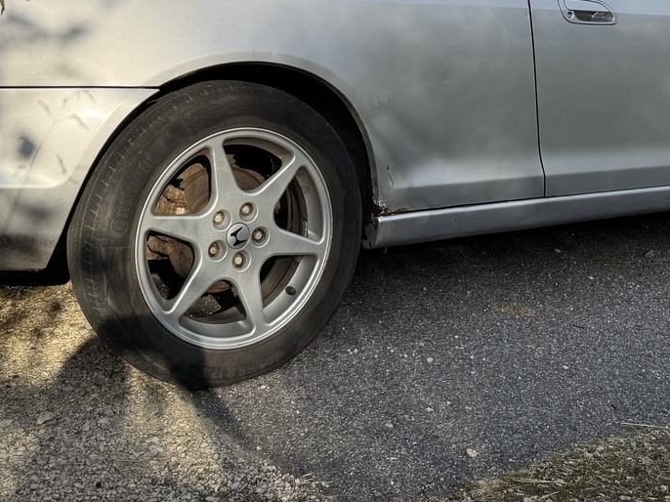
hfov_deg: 34.3
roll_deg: +0.8
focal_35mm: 56
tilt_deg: +4.3
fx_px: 1084
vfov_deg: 24.1
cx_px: 388
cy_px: -77
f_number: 1.78
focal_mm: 6.76
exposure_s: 1/3802
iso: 80
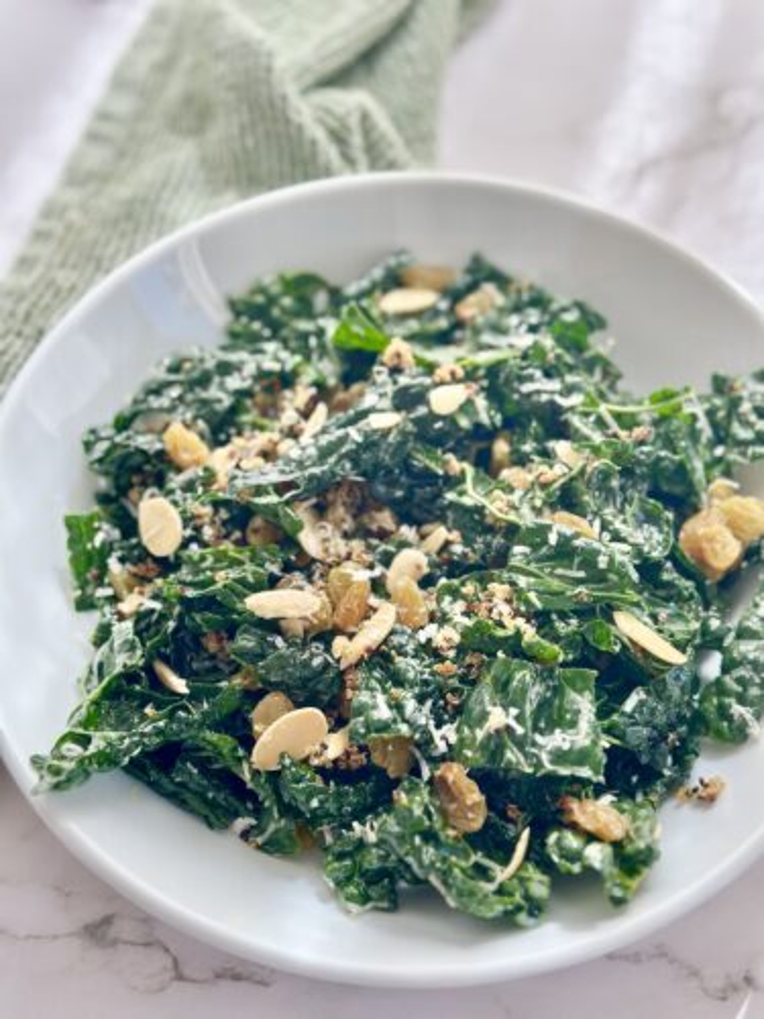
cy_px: 510
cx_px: 382
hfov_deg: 30.3
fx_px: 1413
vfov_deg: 39.7
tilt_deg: -60.7
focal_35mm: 48
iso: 80
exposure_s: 1/594
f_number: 1.78
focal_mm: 6.86
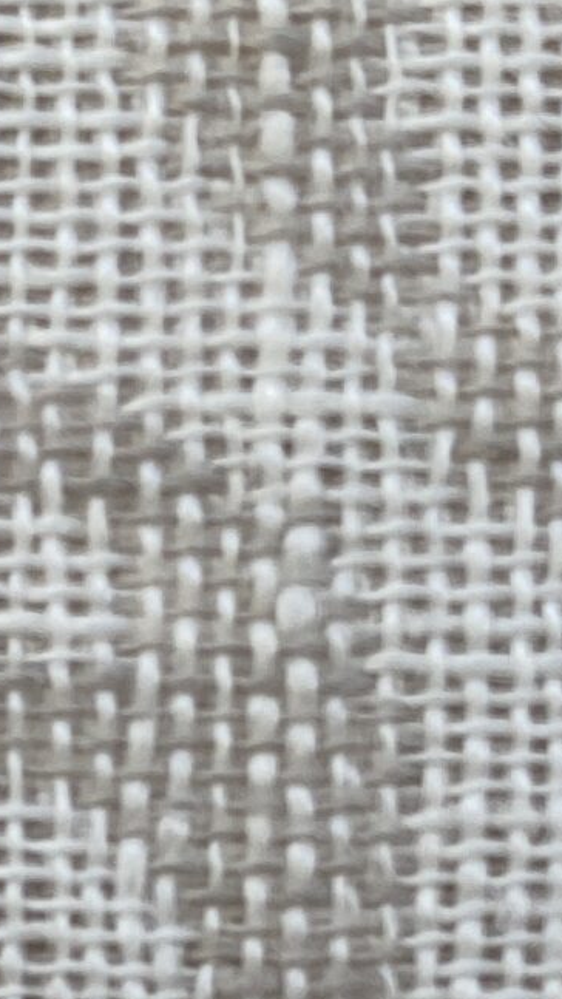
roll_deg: -2.8
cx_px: -94
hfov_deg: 10.7
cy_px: 1084
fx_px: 2967
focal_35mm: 112
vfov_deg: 18.4
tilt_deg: -26.8
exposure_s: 1/990
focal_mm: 4.25
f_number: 1.8
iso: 32
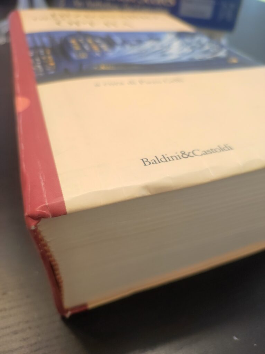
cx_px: 132
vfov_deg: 69.4
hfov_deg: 54.8
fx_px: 256
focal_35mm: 25
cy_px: 177
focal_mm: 4.7
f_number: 1.79
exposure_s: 1/33
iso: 760
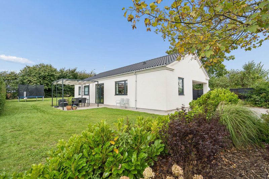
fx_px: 120
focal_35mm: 16
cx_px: 134
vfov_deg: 73.7
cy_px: 90
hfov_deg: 96.7
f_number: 6.3
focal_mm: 16
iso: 250
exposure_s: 1/160
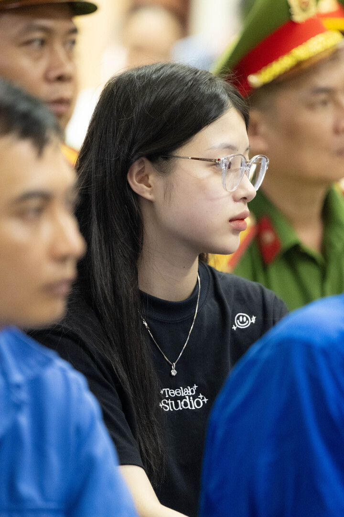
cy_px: 258
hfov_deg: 5.0
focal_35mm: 277
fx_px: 3973
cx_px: 172
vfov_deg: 7.4
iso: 6400
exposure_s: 1/200
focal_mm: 185
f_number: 2.8
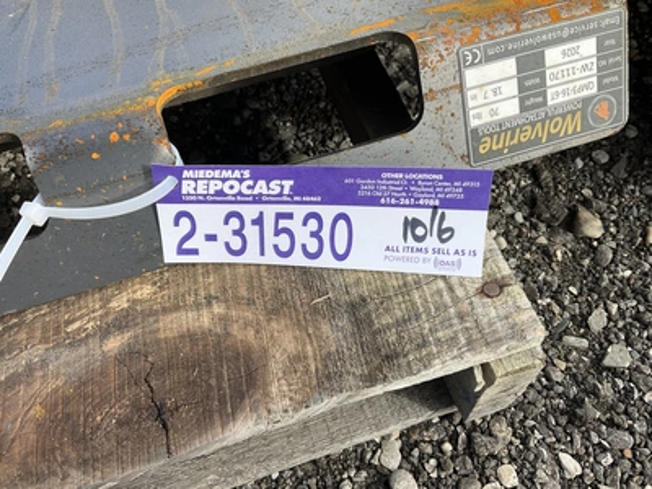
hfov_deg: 61.7
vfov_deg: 48.2
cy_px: 244
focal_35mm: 29
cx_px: 326
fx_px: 546
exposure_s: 1/519
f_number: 1.8
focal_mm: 3
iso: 25
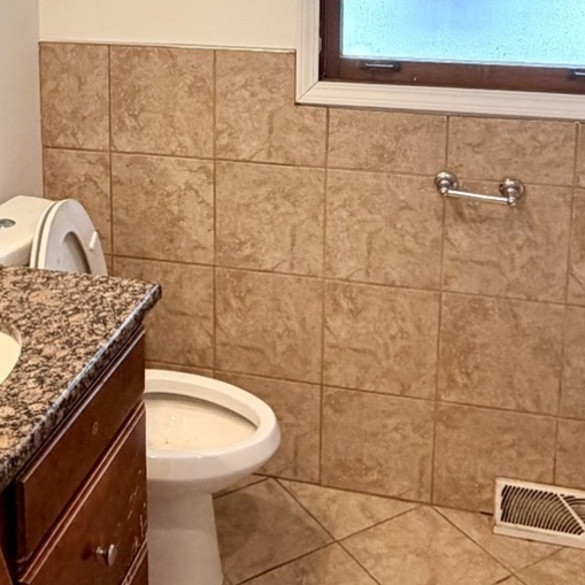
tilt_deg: -8.9
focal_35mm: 35
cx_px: 248
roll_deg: +0.0
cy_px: 60
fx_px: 669
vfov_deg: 43.2
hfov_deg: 47.1
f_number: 2.2
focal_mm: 2.22
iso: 160
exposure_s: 1/60.2
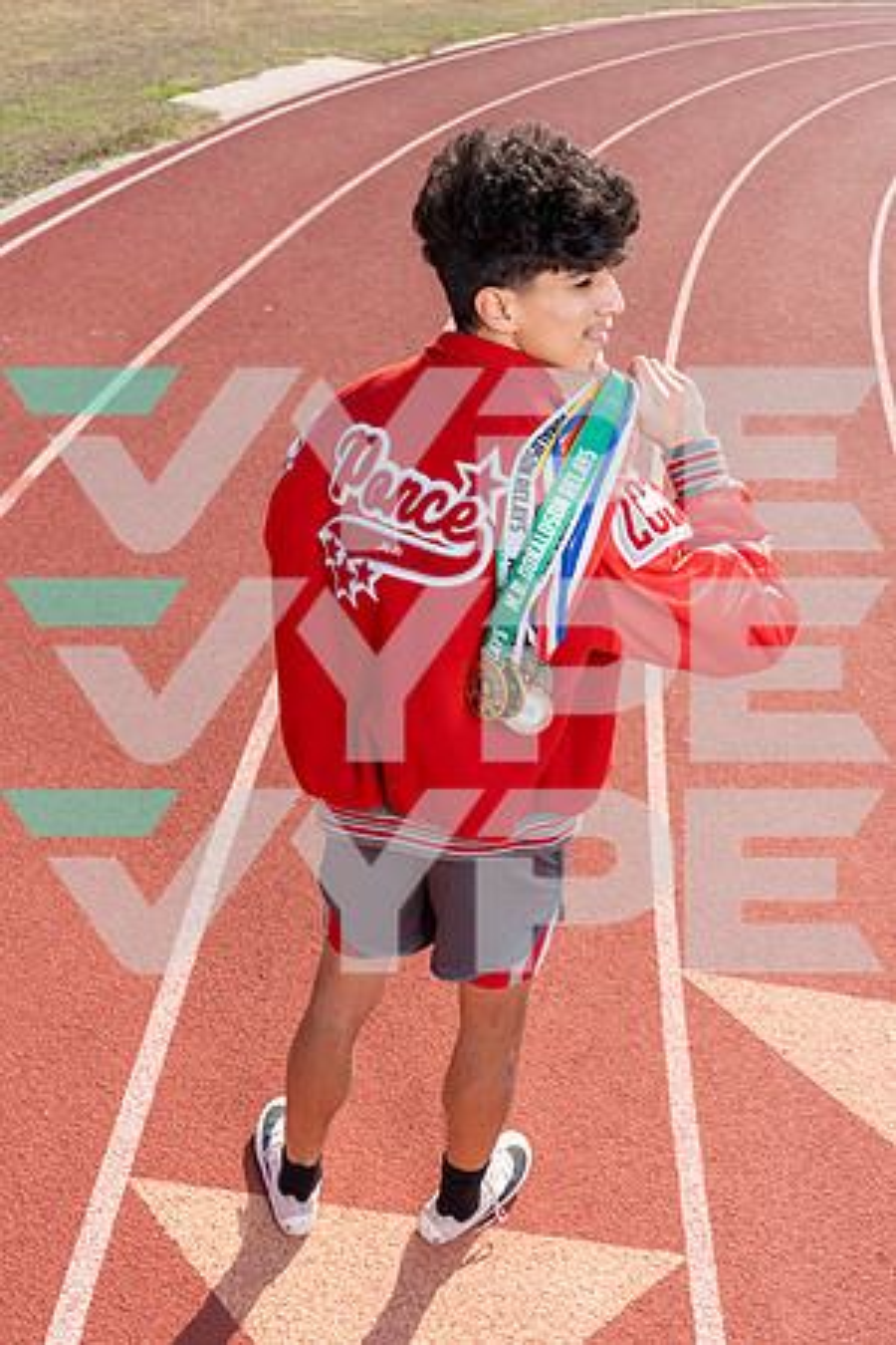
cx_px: 448
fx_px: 1419
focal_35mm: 38
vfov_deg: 50.7
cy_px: 672
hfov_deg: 35.1
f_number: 9
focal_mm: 38
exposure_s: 1/200
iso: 125
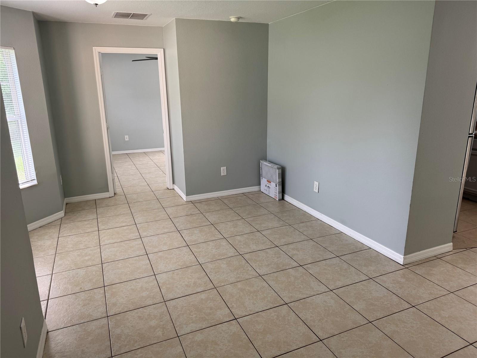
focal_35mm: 24
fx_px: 331
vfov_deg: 56.8
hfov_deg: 71.6
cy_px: 179
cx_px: 238
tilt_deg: -15.3
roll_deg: -0.6
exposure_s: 1/142
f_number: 1.78
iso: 64
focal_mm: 6.76
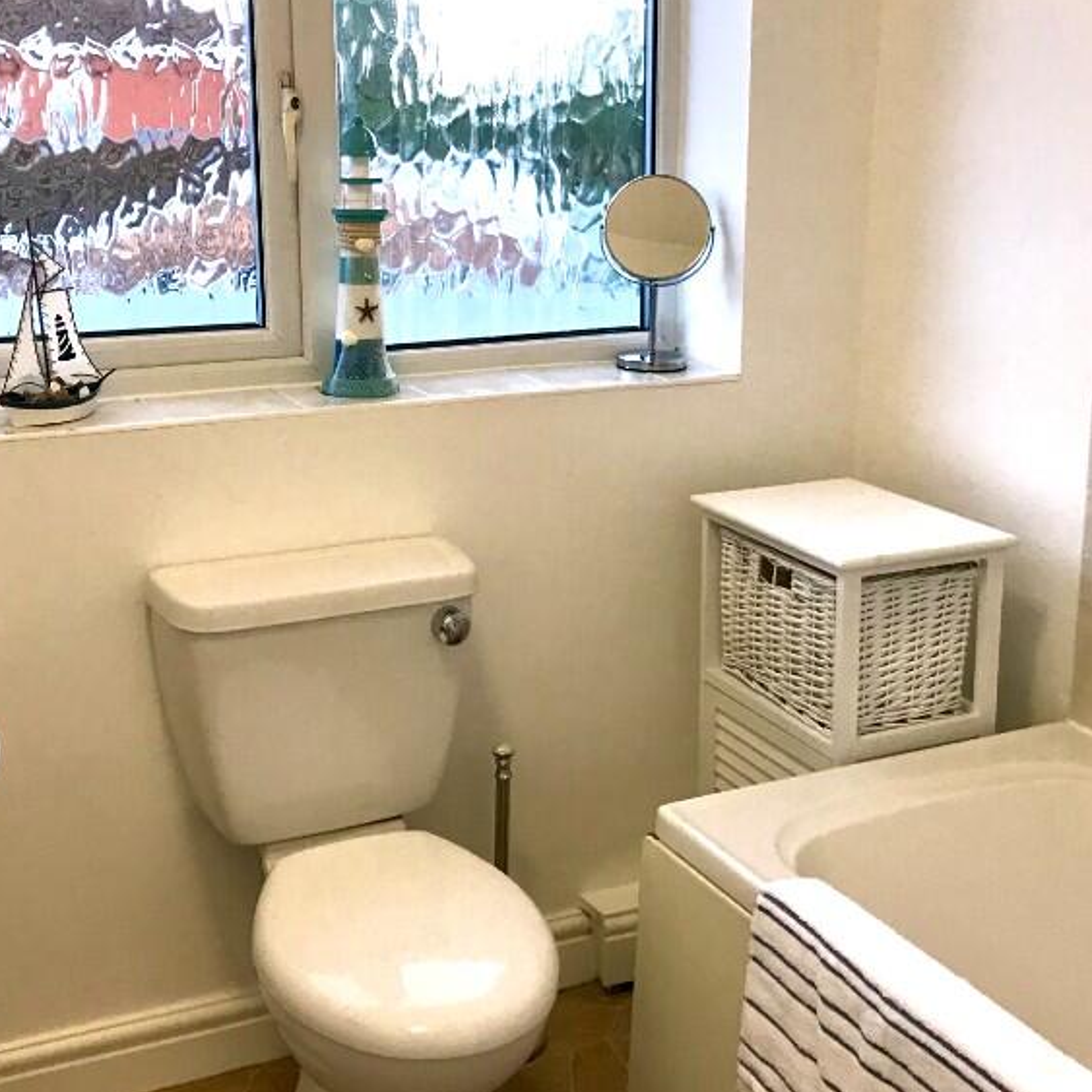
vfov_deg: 37.4
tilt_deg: -11.5
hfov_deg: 37.6
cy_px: 454
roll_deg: -0.1
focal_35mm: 45
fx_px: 1606
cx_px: 535
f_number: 1.8
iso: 32
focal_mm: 3.99
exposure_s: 1/25
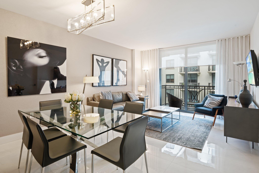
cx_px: 130
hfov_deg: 87.0
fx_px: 137
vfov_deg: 64.5
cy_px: 86
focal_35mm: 19
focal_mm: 19
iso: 200
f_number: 8
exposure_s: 1/3
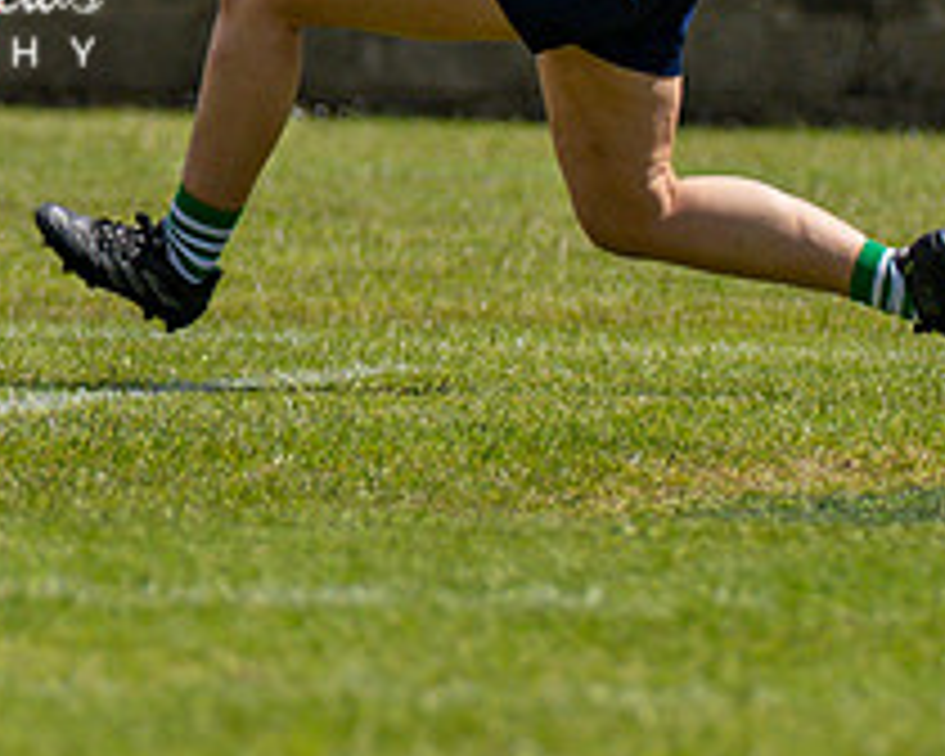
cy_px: 125
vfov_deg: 1.6
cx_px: -17
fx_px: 27297
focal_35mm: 976
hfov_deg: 2.0
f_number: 2.8
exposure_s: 1/6400
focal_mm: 170
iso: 140
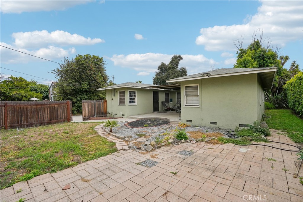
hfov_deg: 96.7
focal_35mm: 16
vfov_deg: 73.8
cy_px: 101
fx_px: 135
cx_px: 152
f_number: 8
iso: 400
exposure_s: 1/1000
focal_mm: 16
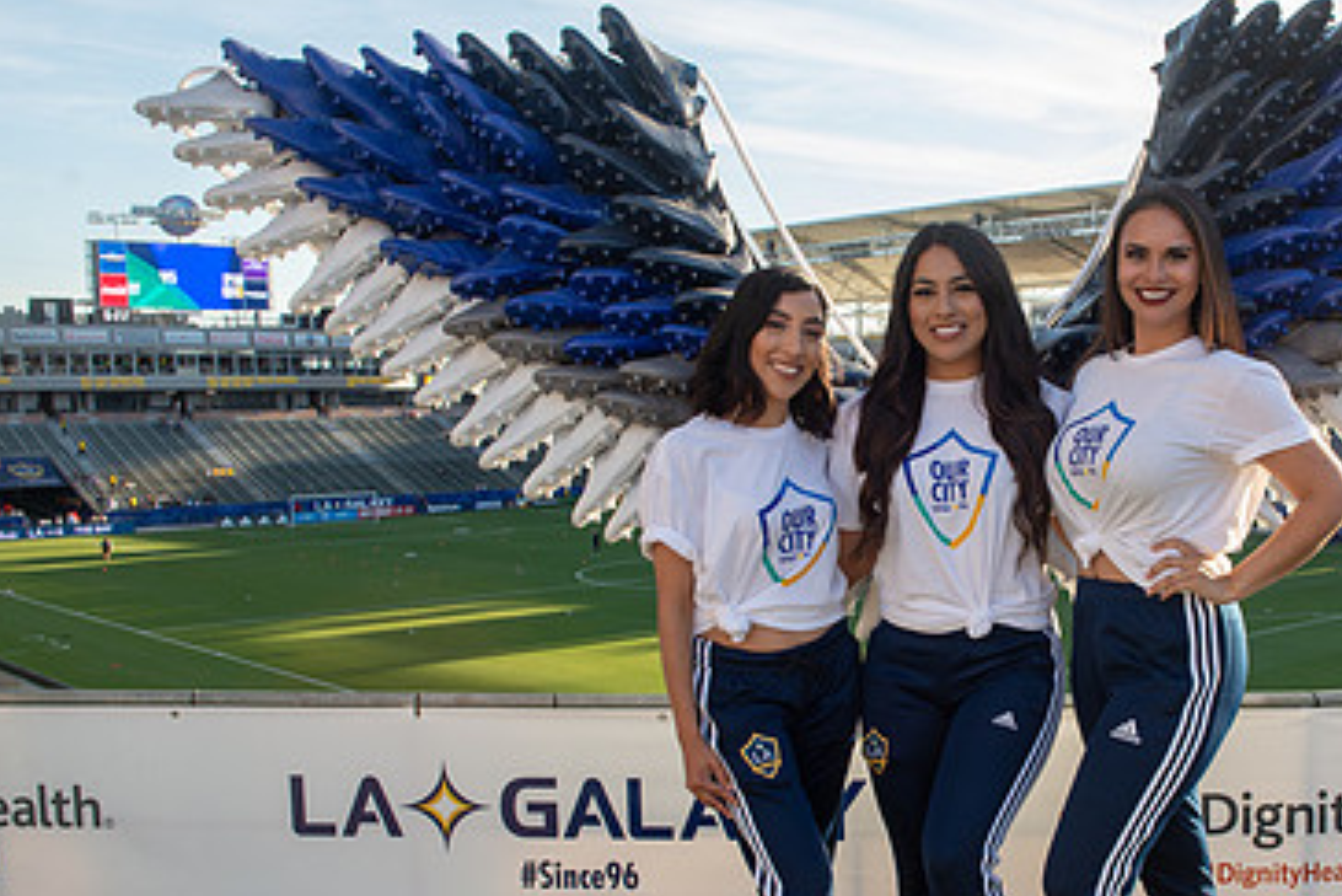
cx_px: 966
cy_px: 551
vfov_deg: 31.1
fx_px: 1603
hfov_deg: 44.3
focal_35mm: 43
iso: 250
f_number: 8
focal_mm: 27
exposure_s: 1/160
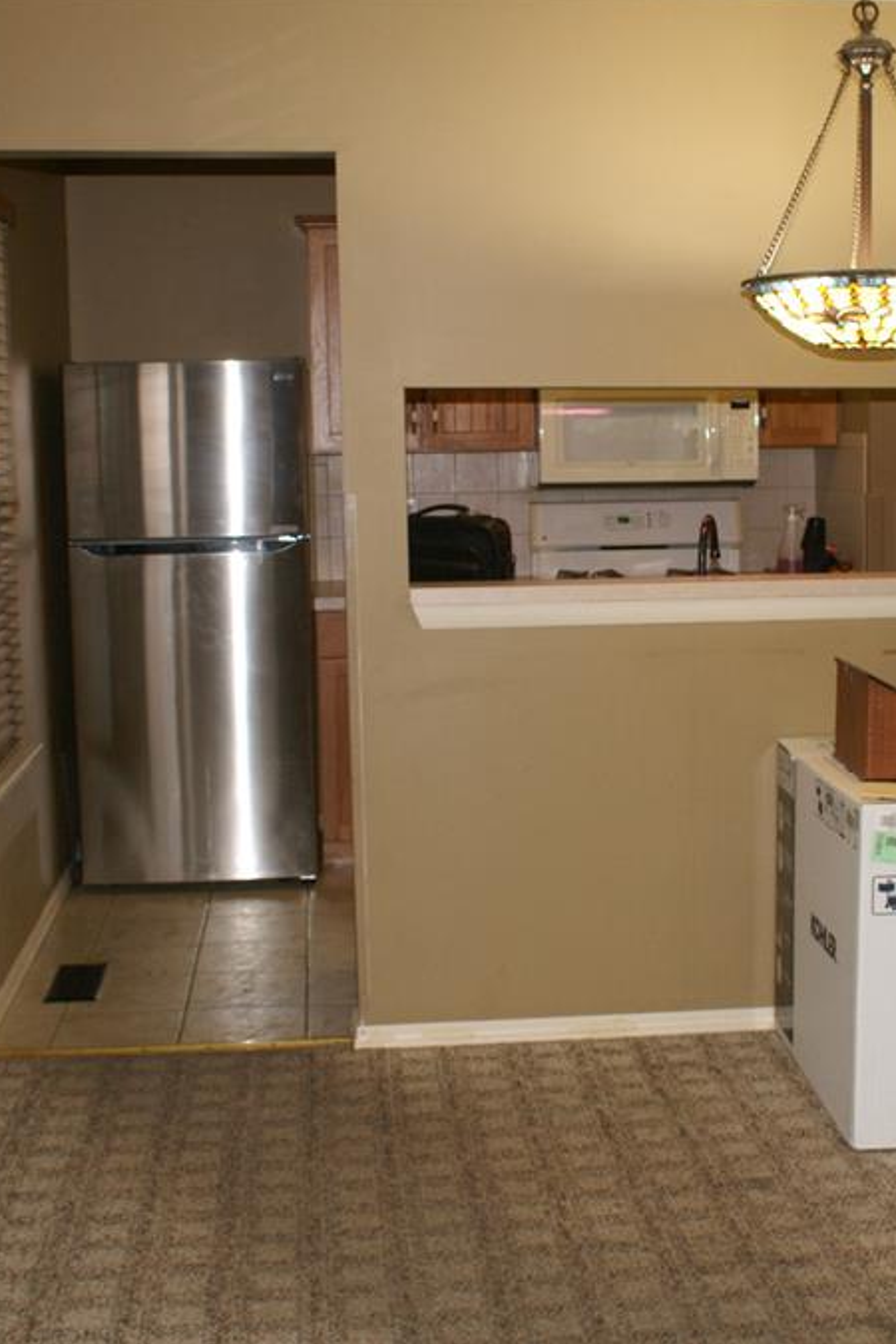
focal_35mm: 50
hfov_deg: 26.9
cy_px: 669
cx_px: 581
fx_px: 1867
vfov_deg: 39.6
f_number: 4
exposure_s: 1/60
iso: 400
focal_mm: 22
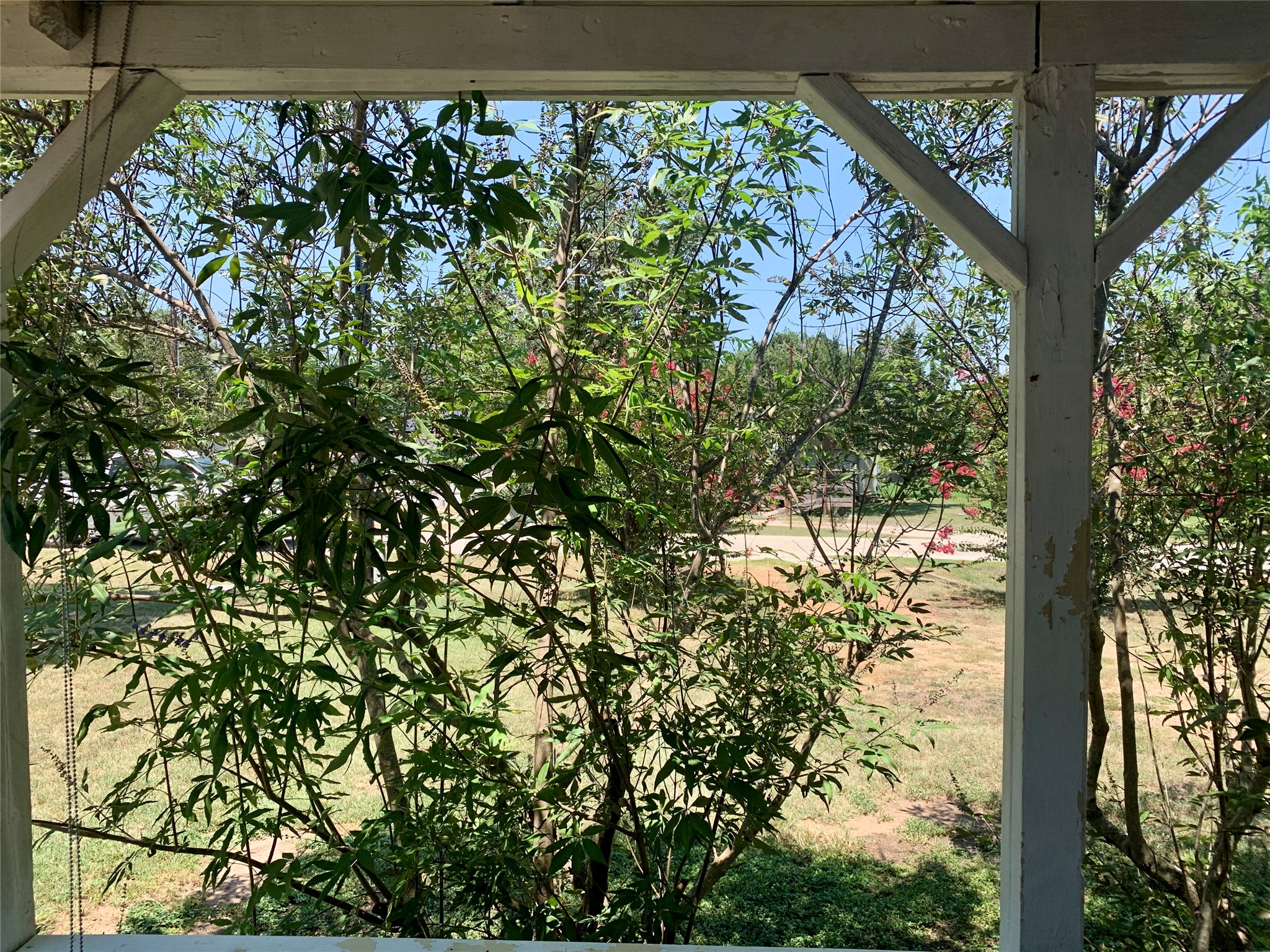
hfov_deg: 67.3
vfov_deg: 53.1
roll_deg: -0.3
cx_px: 635
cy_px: 476
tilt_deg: -2.5
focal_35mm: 26
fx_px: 954
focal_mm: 4.25
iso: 25
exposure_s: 1/777
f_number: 1.8
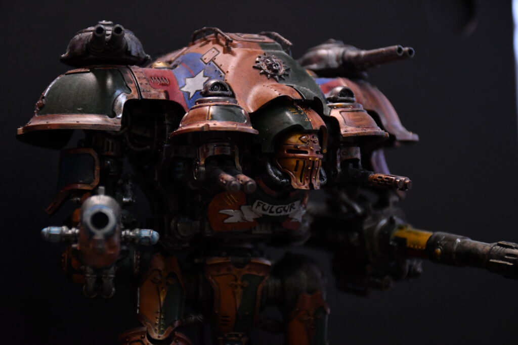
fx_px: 1338
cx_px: 259
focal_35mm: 93
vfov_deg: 14.7
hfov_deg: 21.9
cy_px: 172
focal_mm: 62
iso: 2000
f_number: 5
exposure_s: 1/200
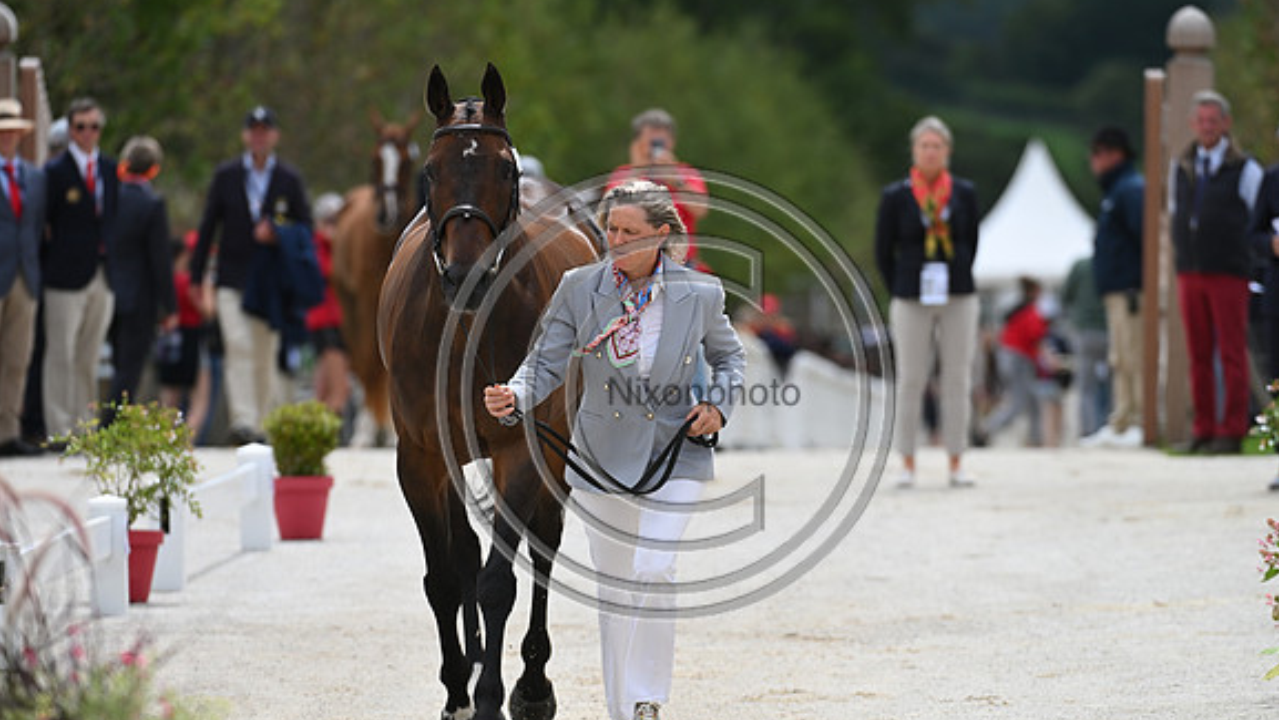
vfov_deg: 3.2
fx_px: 12858
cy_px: 362
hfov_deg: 5.7
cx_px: 641
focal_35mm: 379
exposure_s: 1/1600
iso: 400
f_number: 5.6
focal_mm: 360
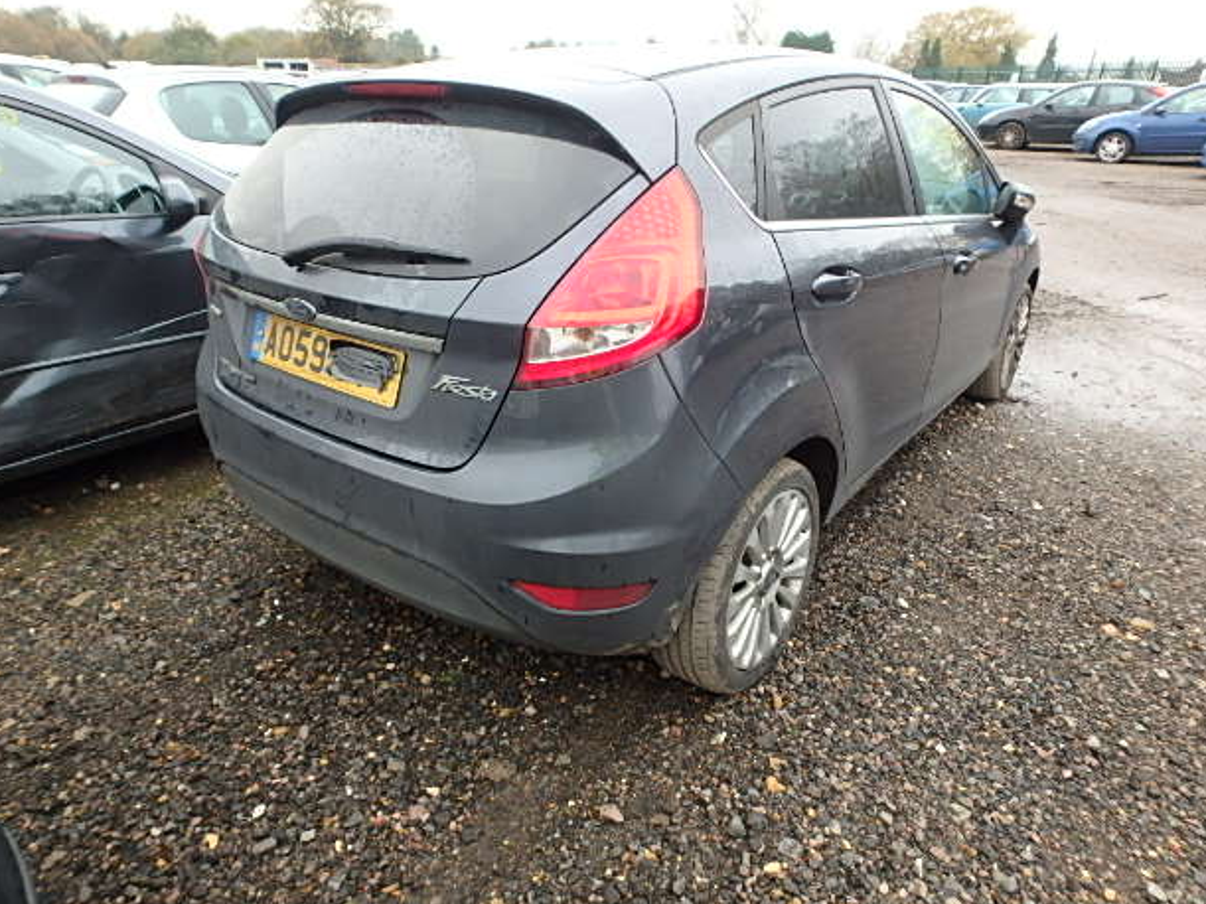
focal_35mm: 22
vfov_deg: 61.1
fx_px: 766
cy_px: 466
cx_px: 620
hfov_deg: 76.4
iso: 200
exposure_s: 1/60
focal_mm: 3.7
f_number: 3.5
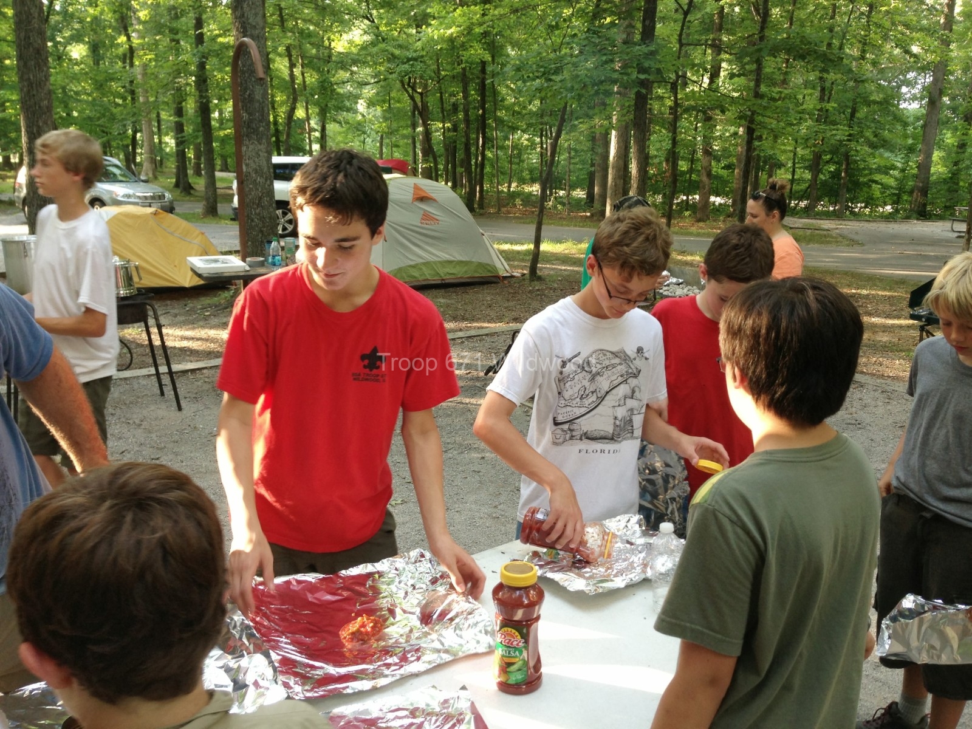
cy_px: 364
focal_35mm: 33
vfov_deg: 42.9
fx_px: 927
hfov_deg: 55.4
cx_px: 486
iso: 50
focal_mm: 4.13
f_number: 2.4
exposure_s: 1/40
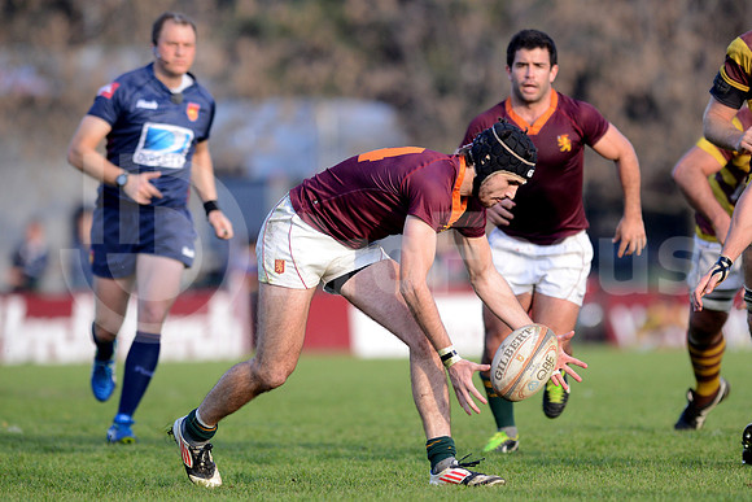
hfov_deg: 4.9
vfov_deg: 3.3
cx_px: 376
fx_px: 8775
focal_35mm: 420
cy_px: 251
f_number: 4
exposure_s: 1/1600
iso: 1100
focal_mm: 420
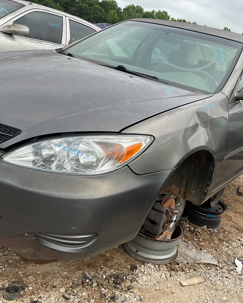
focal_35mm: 38
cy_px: 151
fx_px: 342
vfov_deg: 47.9
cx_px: 176
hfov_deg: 38.4
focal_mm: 3
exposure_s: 1/657
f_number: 1.8
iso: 16
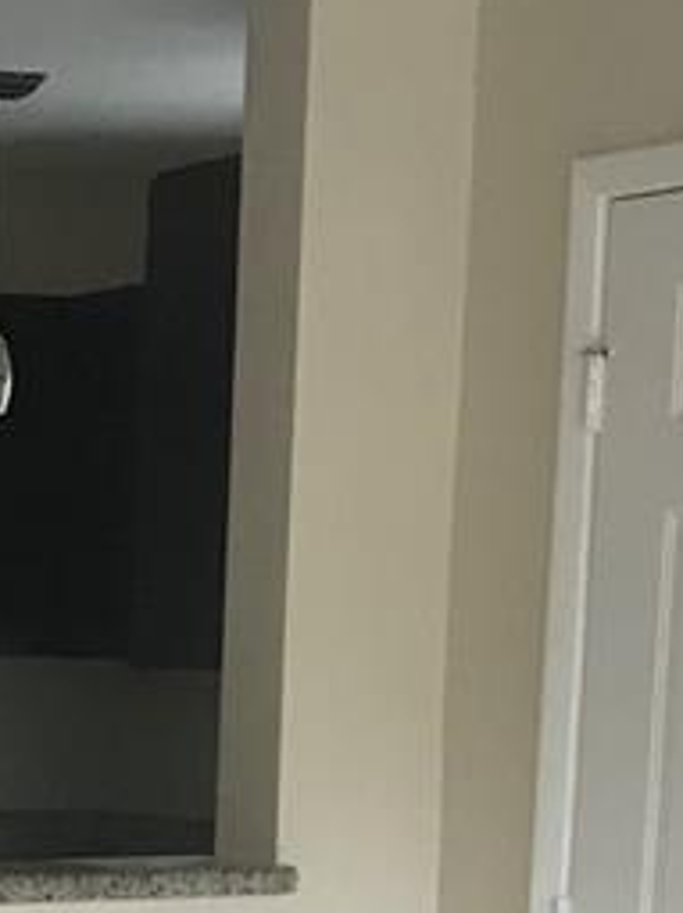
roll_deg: -1.5
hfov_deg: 10.8
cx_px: -379
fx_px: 3476
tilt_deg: -10.2
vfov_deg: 14.2
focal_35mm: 132
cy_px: 1267
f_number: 1.8
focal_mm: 3.99
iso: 25
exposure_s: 1/30
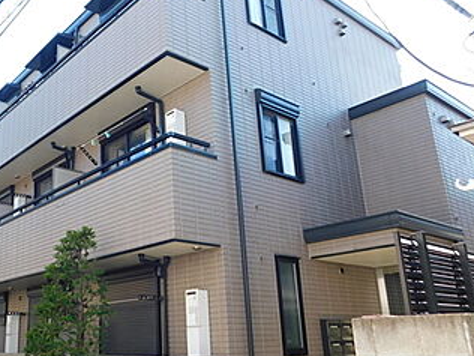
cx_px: 132
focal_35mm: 37
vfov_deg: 38.7
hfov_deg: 48.6
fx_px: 507
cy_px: 180
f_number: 3
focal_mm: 4
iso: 125
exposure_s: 1/250
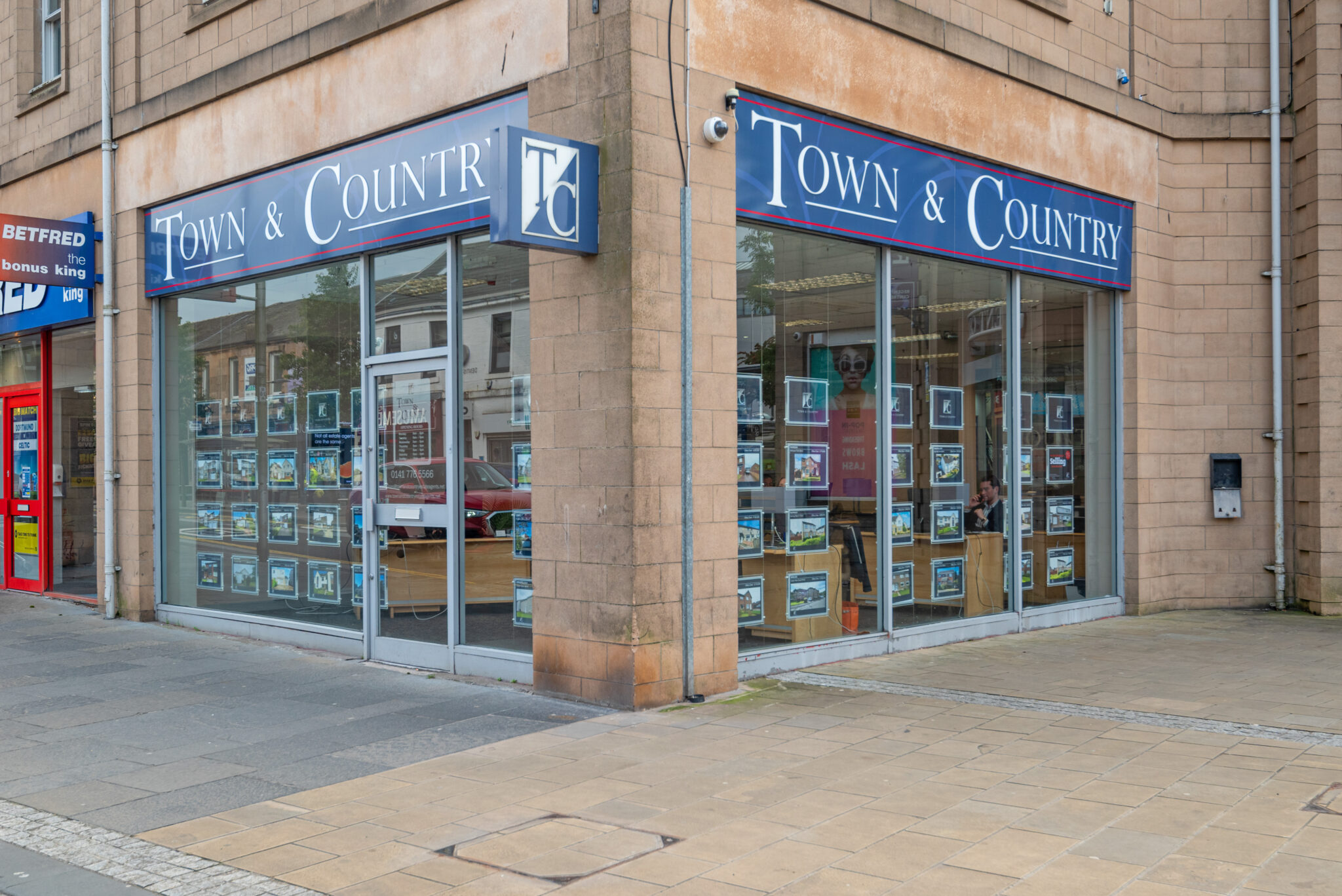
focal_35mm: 35
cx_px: 671
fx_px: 1305
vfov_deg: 37.9
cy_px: 448
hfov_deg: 54.4
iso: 250
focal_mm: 35
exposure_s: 1/100
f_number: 9
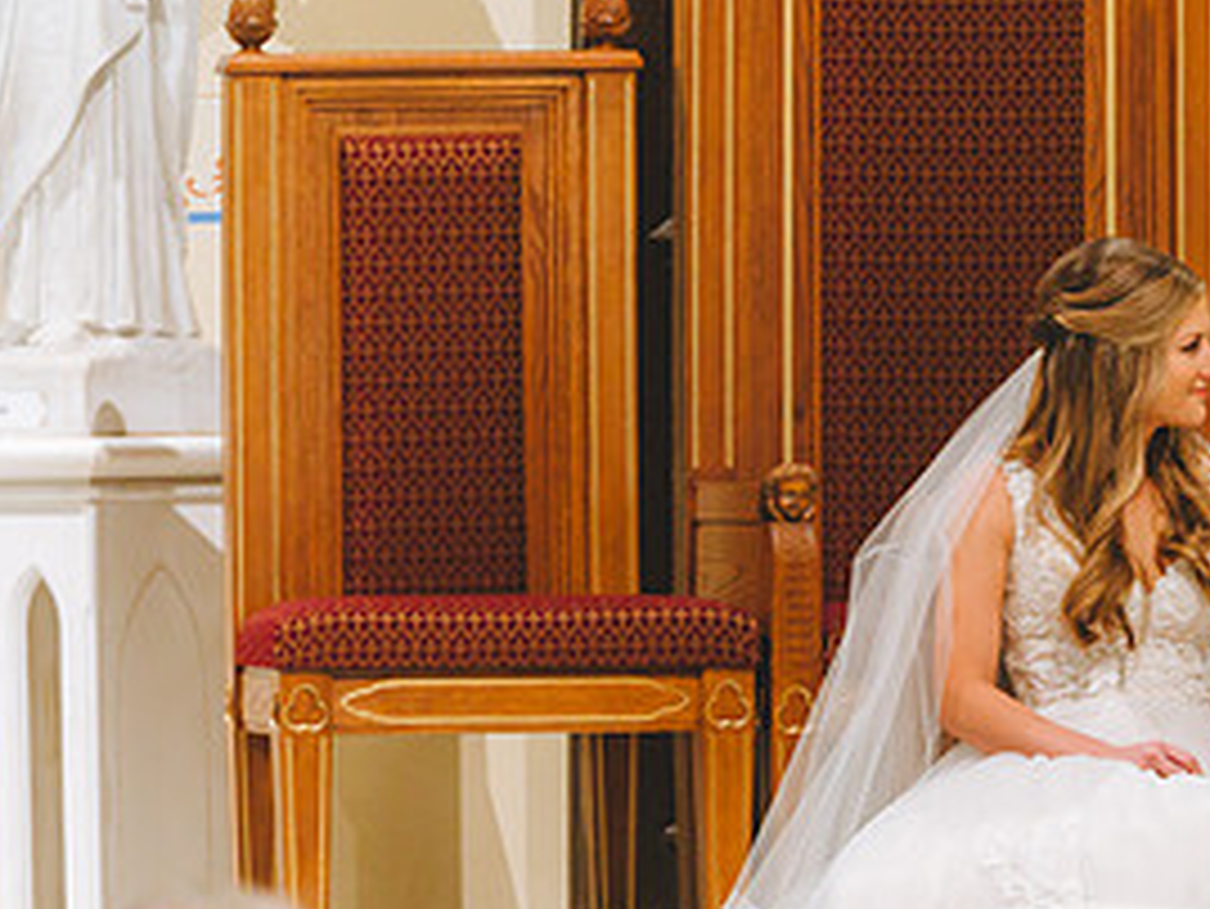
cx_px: 1250
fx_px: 13394
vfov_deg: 3.9
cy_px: 576
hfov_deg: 5.2
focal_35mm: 383
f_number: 3.5
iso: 2500
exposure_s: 1/100
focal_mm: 185
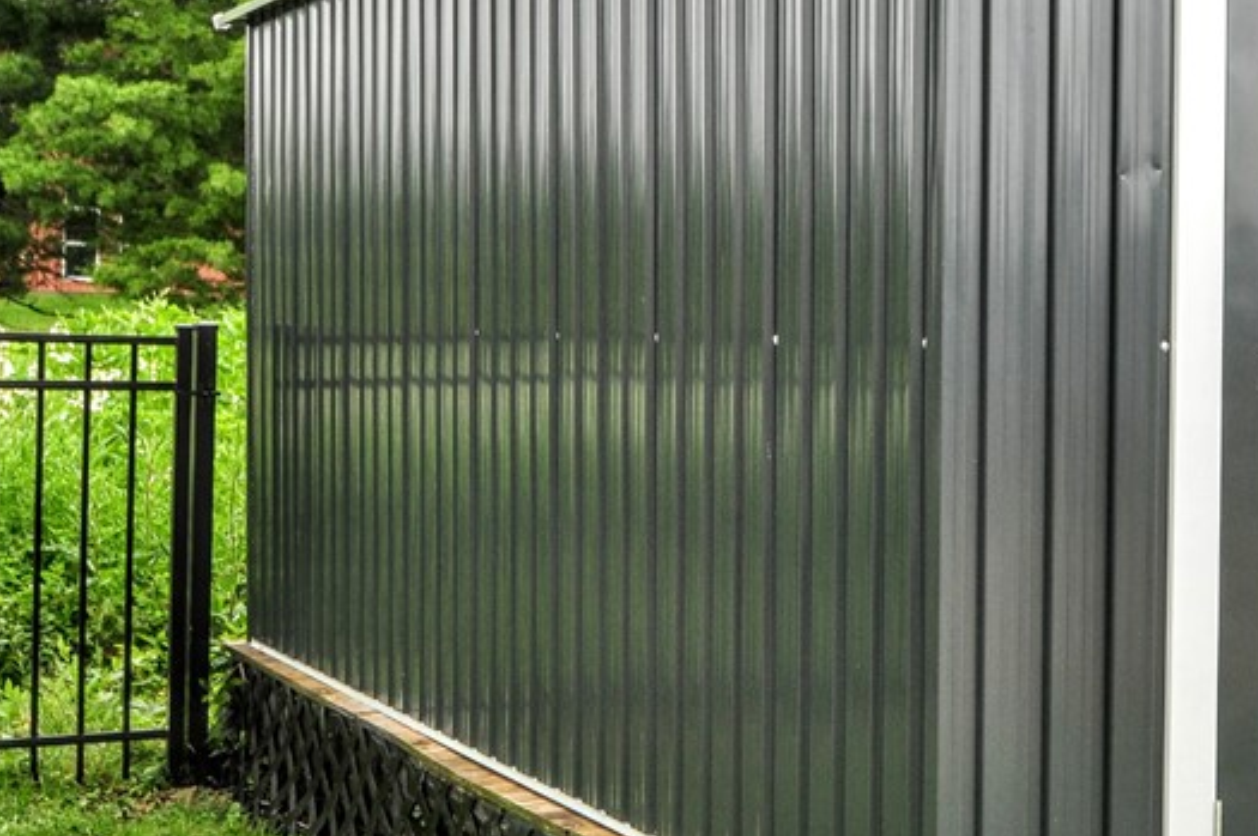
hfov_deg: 32.7
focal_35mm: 59
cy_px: 364
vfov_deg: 22.9
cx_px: 1062
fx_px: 2061
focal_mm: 19
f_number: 8
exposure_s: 1/200
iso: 400
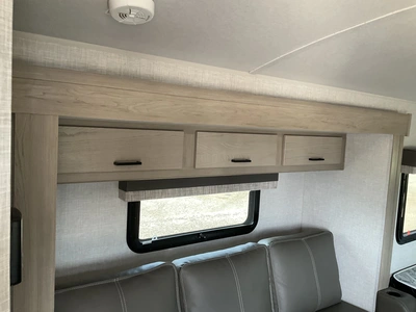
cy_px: 156
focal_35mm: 29
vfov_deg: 48.2
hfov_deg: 61.7
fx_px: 349
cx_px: 208
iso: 80
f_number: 1.8
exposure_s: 1/60
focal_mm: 3
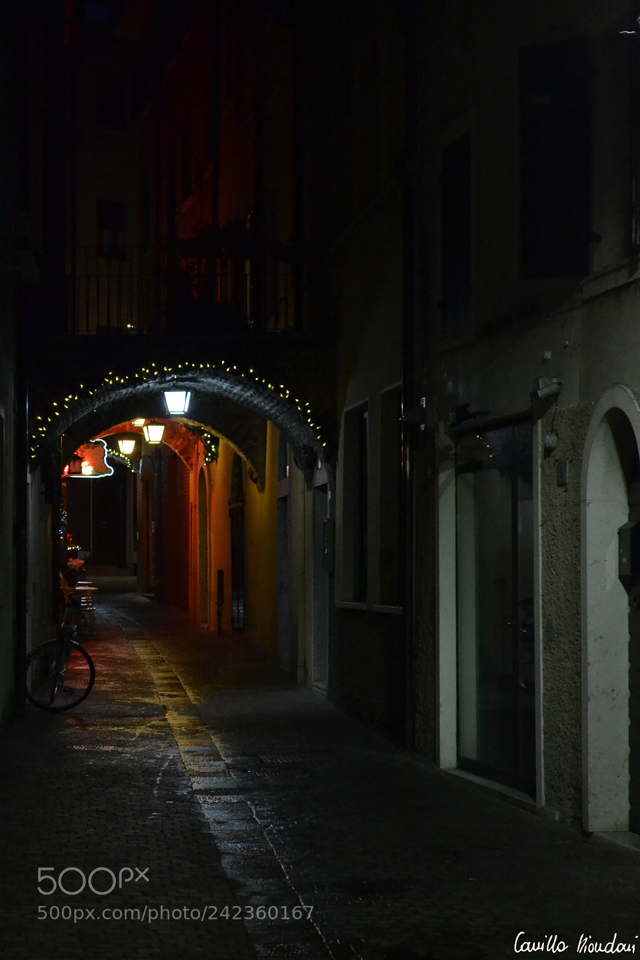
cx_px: 320
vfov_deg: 24.6
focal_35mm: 82
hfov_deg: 16.5
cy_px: 480
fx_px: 2201
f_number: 5.6
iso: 3200
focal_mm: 55
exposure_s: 1/60
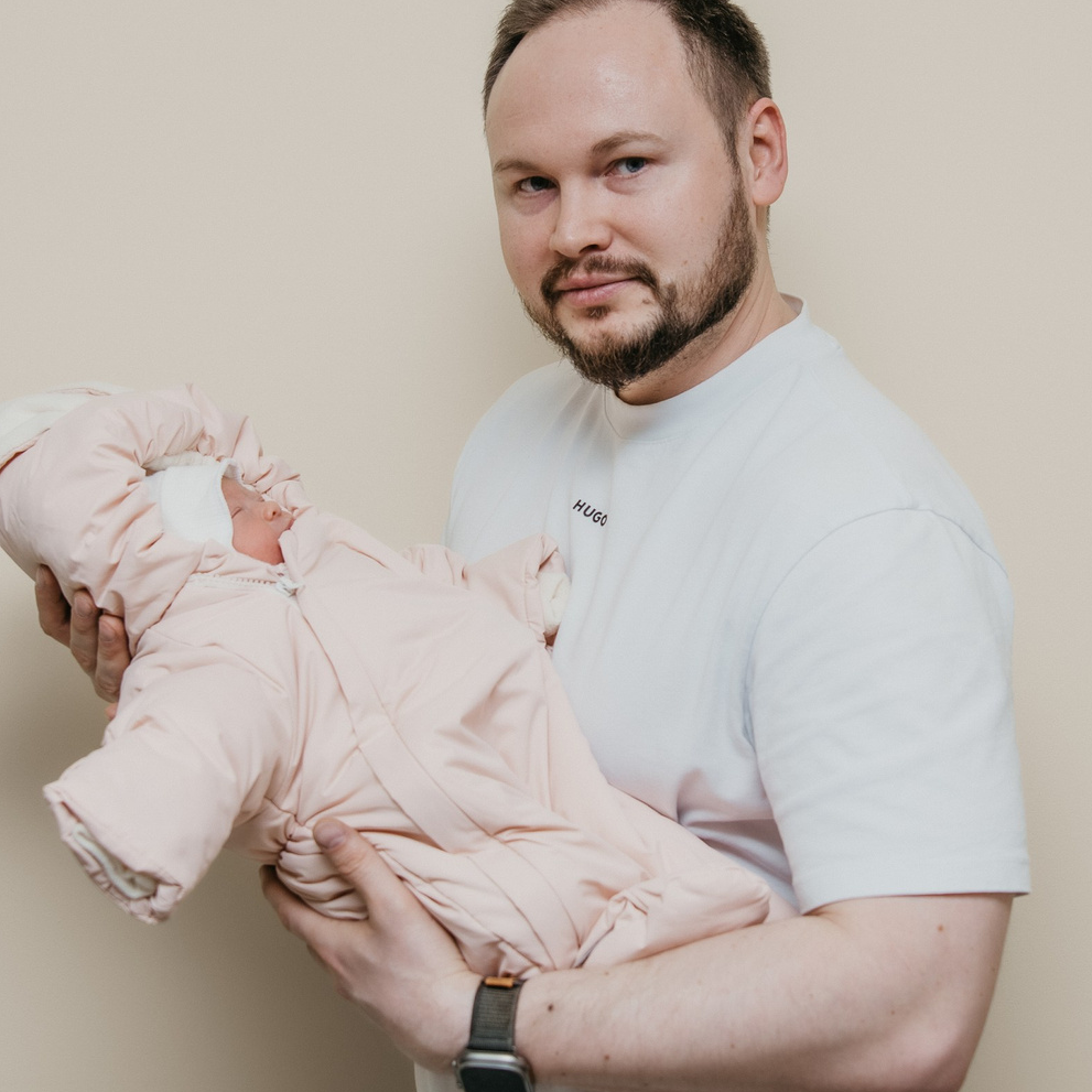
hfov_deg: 23.0
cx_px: 604
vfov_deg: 23.0
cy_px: 447
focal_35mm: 75
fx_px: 2677
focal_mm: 34
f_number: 3.5
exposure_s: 1/160
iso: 100
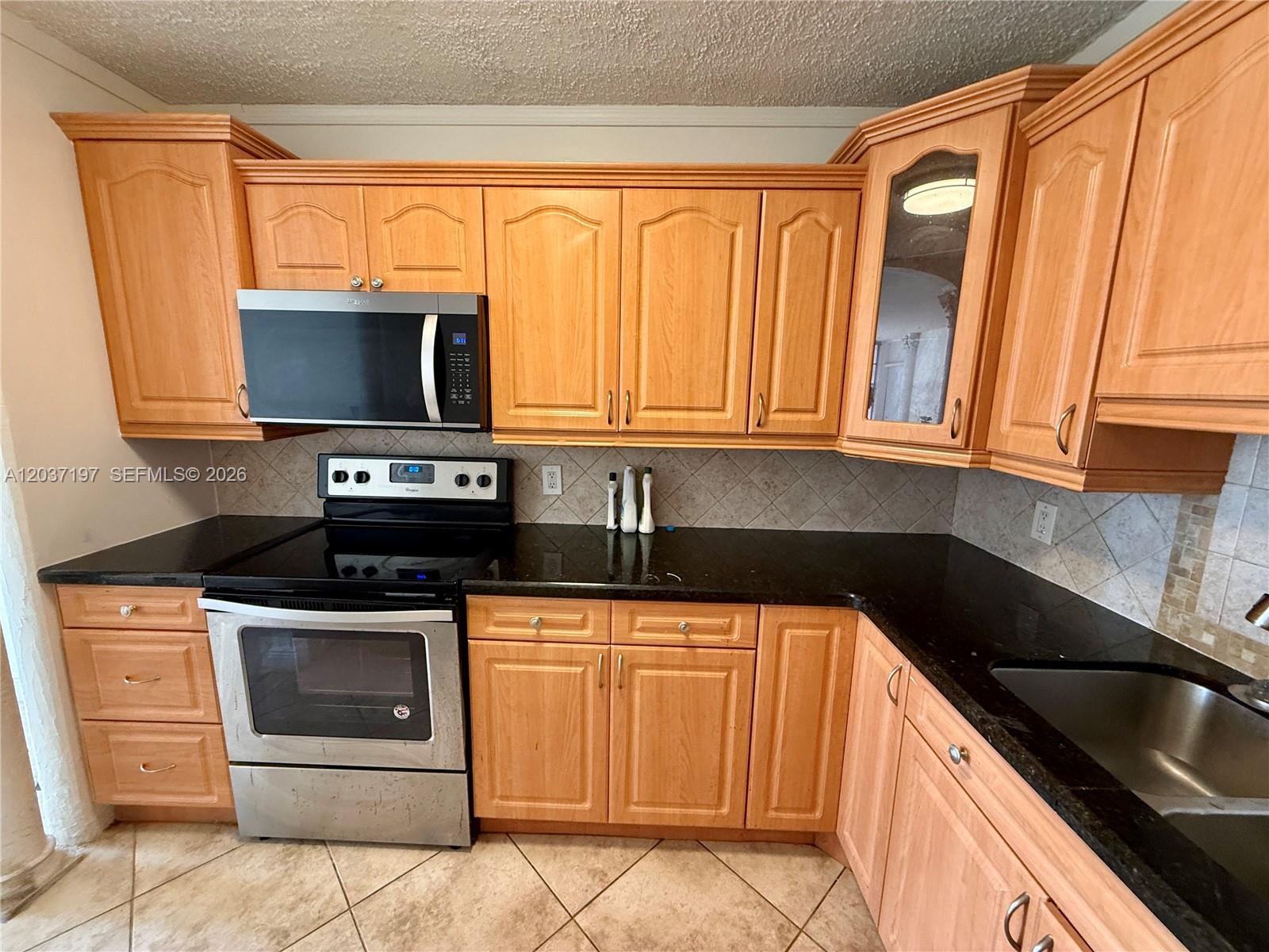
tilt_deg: -9.5
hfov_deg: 102.1
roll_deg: -0.8
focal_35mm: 14
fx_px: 513
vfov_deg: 85.7
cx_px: 634
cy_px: 476
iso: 400
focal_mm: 2.22
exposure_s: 1/60
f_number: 2.2
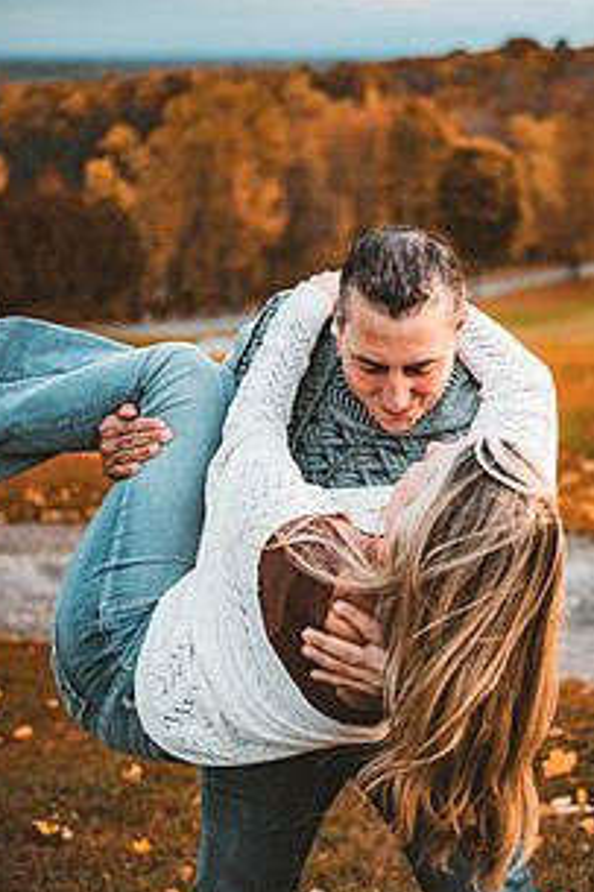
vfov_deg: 33.9
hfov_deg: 22.9
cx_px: 401
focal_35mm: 59
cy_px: 415
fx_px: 1462
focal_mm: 40
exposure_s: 1/320
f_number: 2
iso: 1000
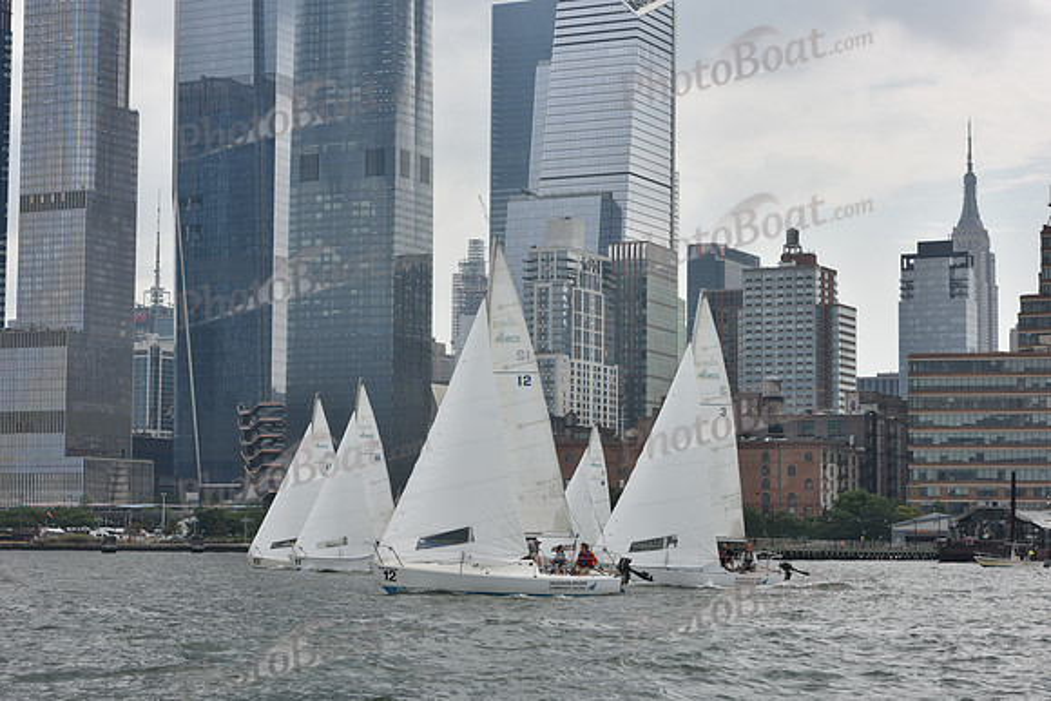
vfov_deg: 17.1
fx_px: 2336
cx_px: 526
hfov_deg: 25.4
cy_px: 350
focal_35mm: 80
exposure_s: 1/1250
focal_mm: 80
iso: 320
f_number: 9
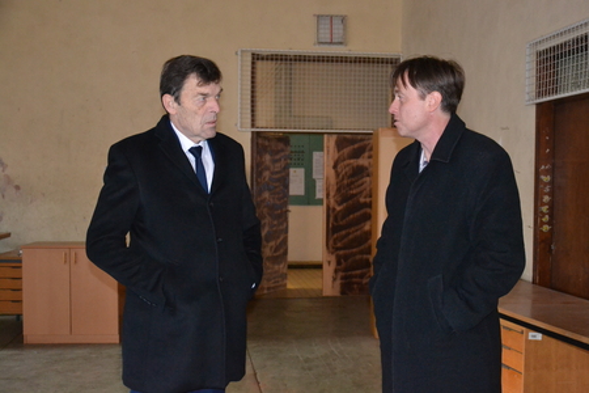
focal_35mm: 48
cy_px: 196
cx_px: 294
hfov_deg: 41.1
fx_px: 785
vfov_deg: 28.1
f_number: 4.2
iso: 3200
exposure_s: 1/60
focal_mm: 32
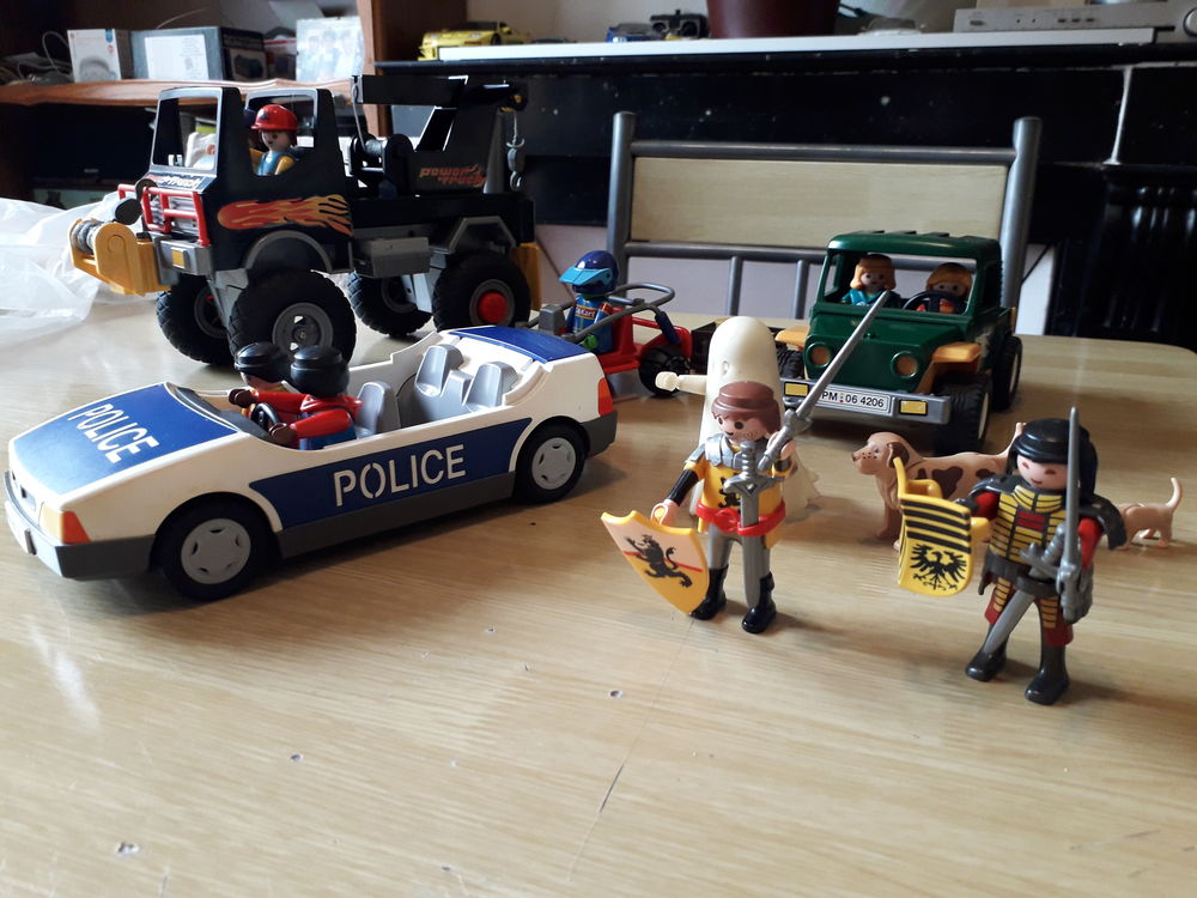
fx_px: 934
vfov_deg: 51.4
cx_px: 598
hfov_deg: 65.3
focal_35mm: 27
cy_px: 449
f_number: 1.9
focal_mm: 3.6
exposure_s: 1/50
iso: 125
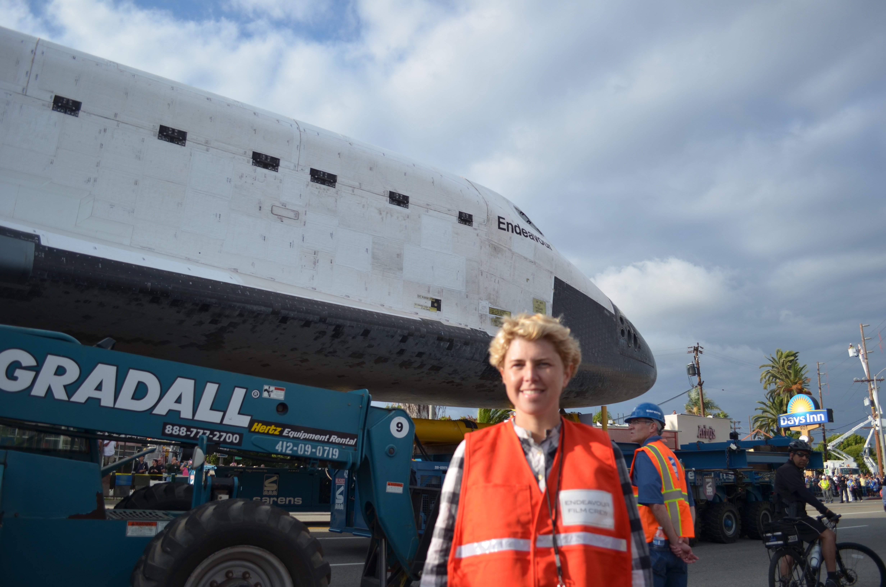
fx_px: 663
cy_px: 294
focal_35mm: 27
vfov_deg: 47.7
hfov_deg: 67.5
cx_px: 443
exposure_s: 1/800
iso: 100
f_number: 3.5
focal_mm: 18
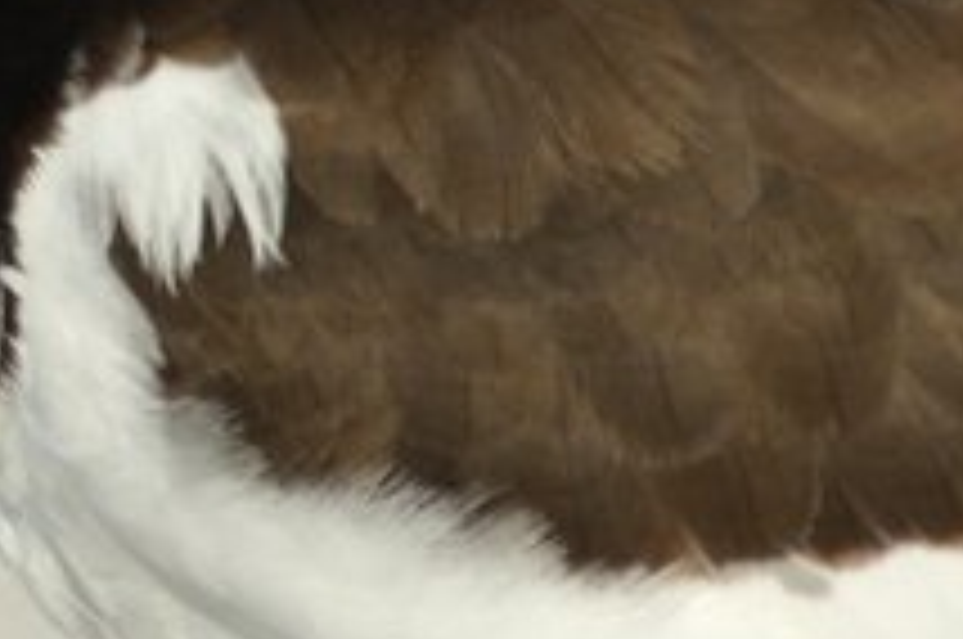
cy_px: -176
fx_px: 89851
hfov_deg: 0.6
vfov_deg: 0.4
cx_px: -99
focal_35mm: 3364
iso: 125
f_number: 9
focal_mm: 400
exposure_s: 1/500
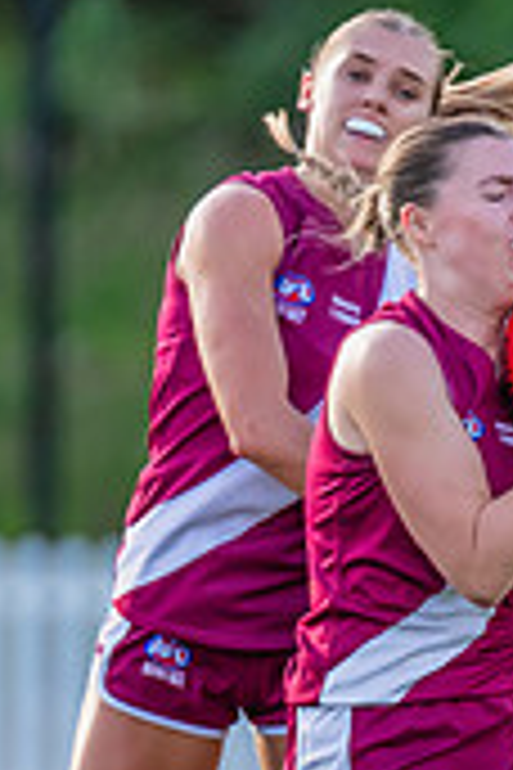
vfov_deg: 1.1
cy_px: 791
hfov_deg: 0.7
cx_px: 495
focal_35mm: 1839
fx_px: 39306
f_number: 4
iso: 900
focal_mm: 380
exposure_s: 1/1000
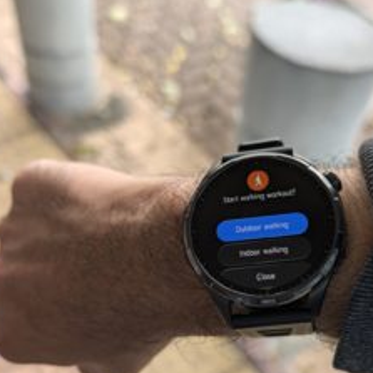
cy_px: 217
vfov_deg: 43.7
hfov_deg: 43.1
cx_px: 258
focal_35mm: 38
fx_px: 463
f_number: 1.68
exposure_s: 1/70.3
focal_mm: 6.9
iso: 21
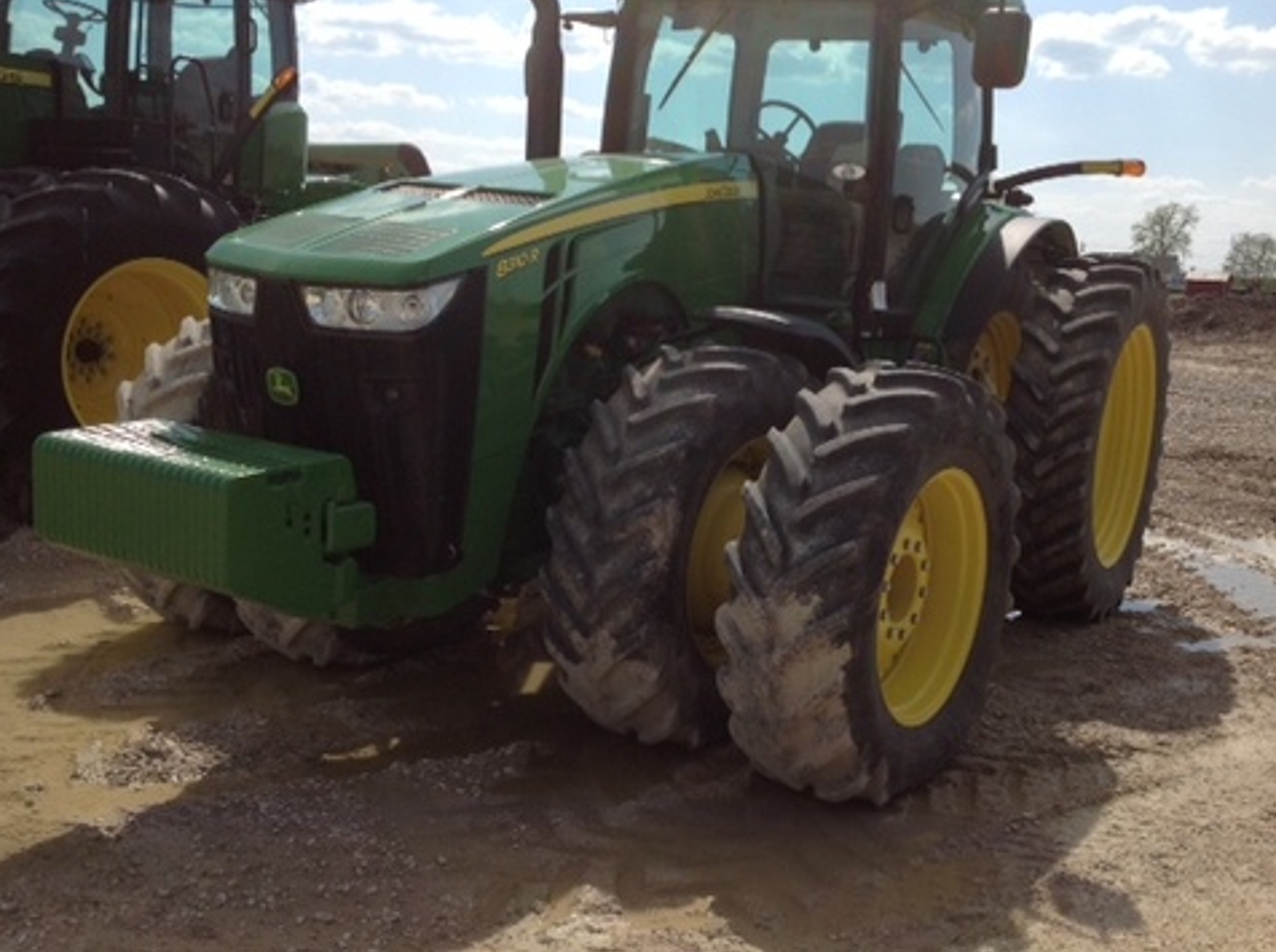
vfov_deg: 35.8
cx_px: 721
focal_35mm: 40
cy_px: 426
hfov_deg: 46.8
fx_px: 1471
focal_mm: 4.28
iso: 50
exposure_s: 1/2519
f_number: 2.4
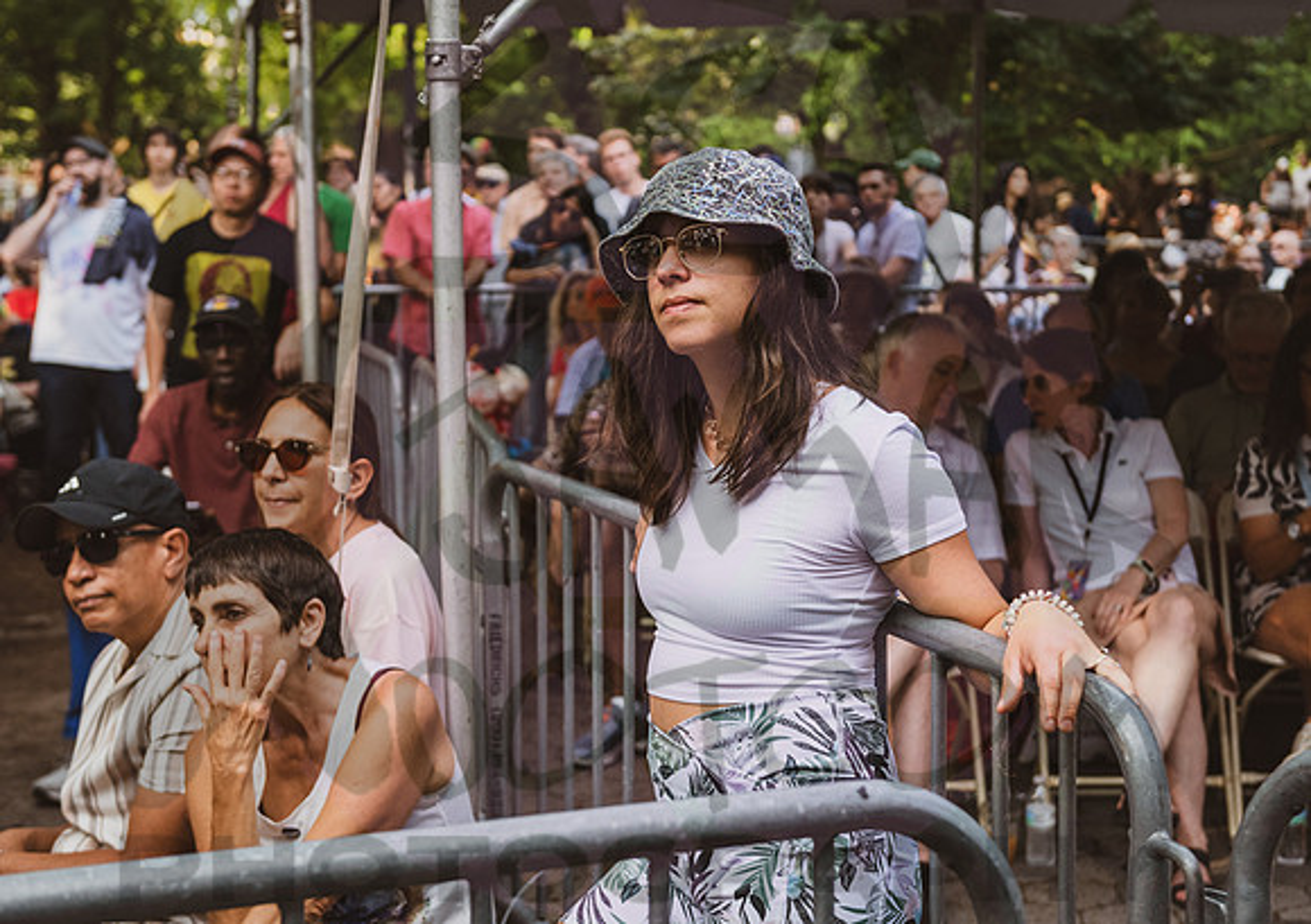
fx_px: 2261
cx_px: 711
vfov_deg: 23.1
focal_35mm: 61
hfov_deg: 32.3
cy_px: 451
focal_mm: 50
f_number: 3.5
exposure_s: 1/2000
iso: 1250
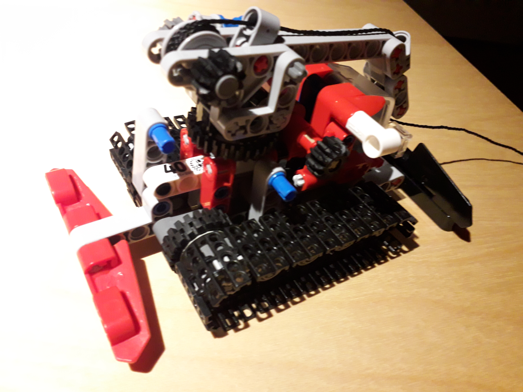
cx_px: 262
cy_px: 196
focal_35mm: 27
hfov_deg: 65.3
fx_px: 408
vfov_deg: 51.4
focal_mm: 3.6
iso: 250
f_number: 1.9
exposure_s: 1/25
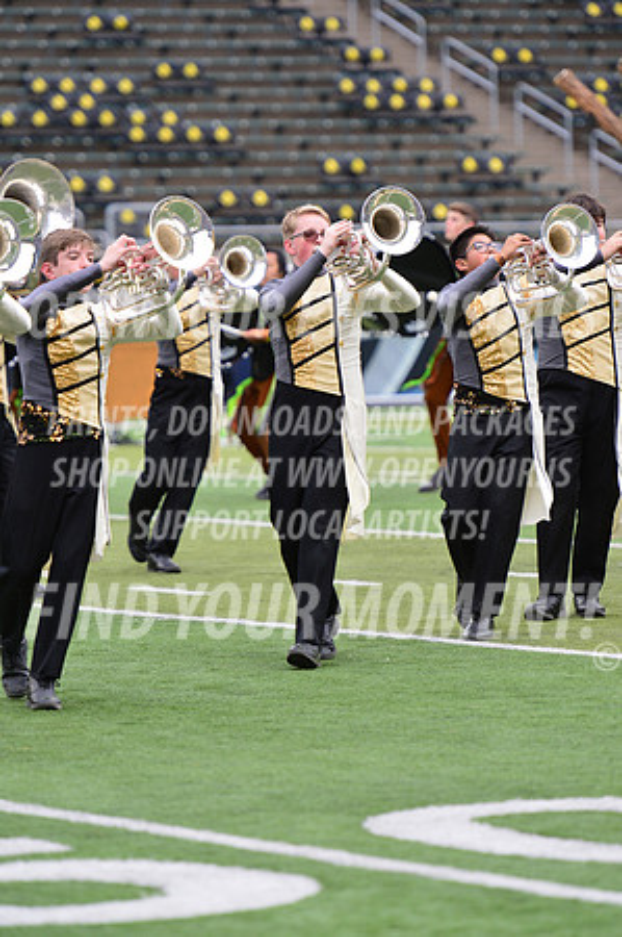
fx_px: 5714
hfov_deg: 6.2
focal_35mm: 220
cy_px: 468
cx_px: 311
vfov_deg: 9.4
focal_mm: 220
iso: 640
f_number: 4.5
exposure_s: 1/500
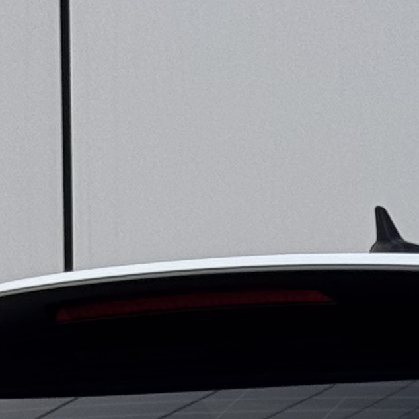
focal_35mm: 270
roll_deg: +0.3
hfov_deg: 6.4
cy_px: 829
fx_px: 3697
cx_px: 656
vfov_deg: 6.3
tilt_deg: -1.9
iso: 64
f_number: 1.78
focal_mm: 6.76
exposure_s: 1/2252
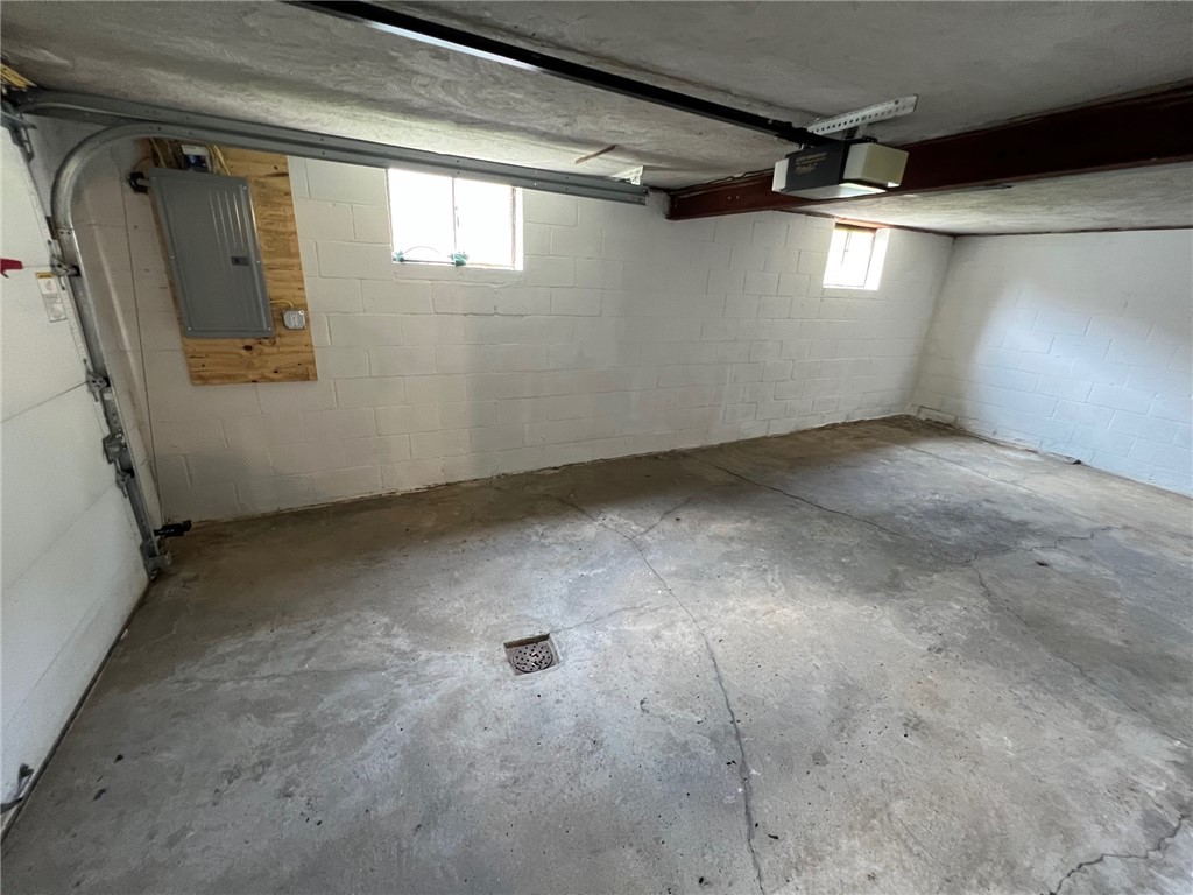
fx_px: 448
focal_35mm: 13
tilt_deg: -19.3
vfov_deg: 89.9
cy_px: 448
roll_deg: -3.3
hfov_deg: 106.2
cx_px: 596
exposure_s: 1/60
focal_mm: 1.57
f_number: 1.8
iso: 320
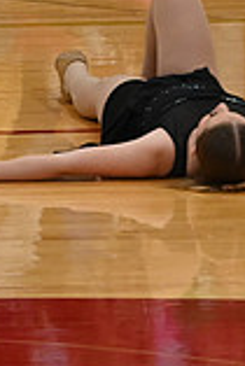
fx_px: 8148
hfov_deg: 1.7
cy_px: -78
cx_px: -420
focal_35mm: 800
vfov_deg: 2.6
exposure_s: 1/400
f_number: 4
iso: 5000
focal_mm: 145
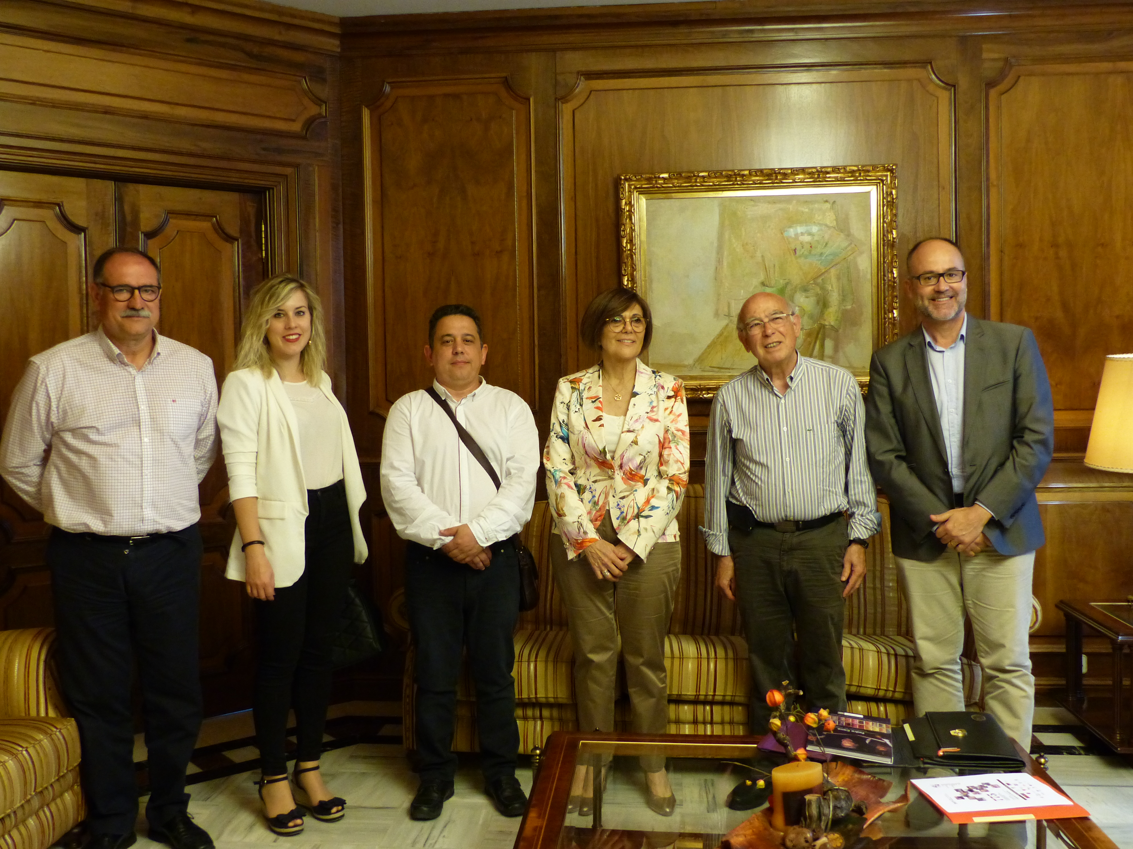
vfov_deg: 41.8
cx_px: 566
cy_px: 424
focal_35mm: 34
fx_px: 1113
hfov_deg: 54.0
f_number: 2.8
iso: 400
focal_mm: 6
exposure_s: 1/25
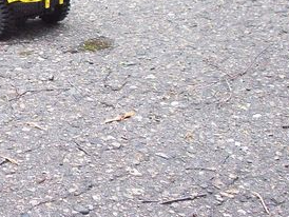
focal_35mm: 84
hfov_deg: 22.2
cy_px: 45
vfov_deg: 17.5
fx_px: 702
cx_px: -17
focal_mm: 6
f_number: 2.7
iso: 84
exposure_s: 1/64
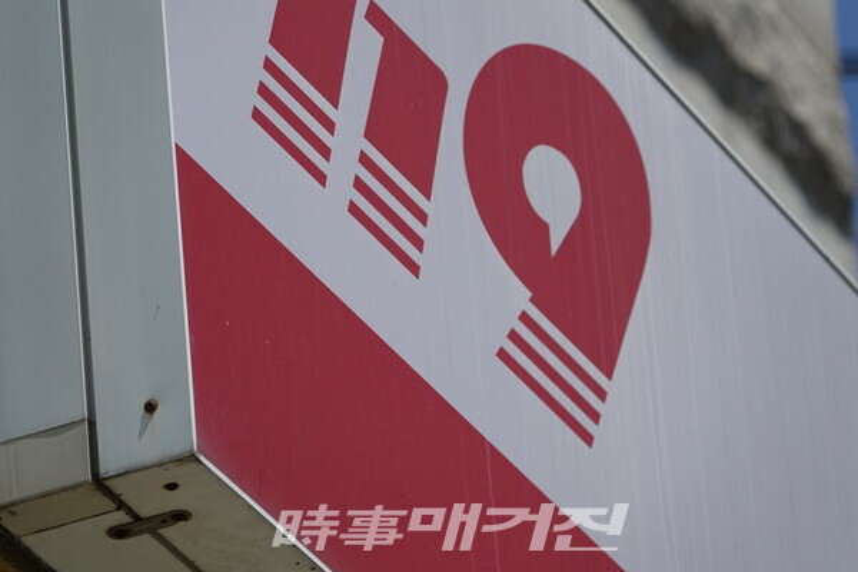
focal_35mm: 400
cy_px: 286
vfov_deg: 3.4
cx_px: 429
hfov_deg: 5.2
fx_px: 9533
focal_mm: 146.76
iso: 100
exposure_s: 1/1000
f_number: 5
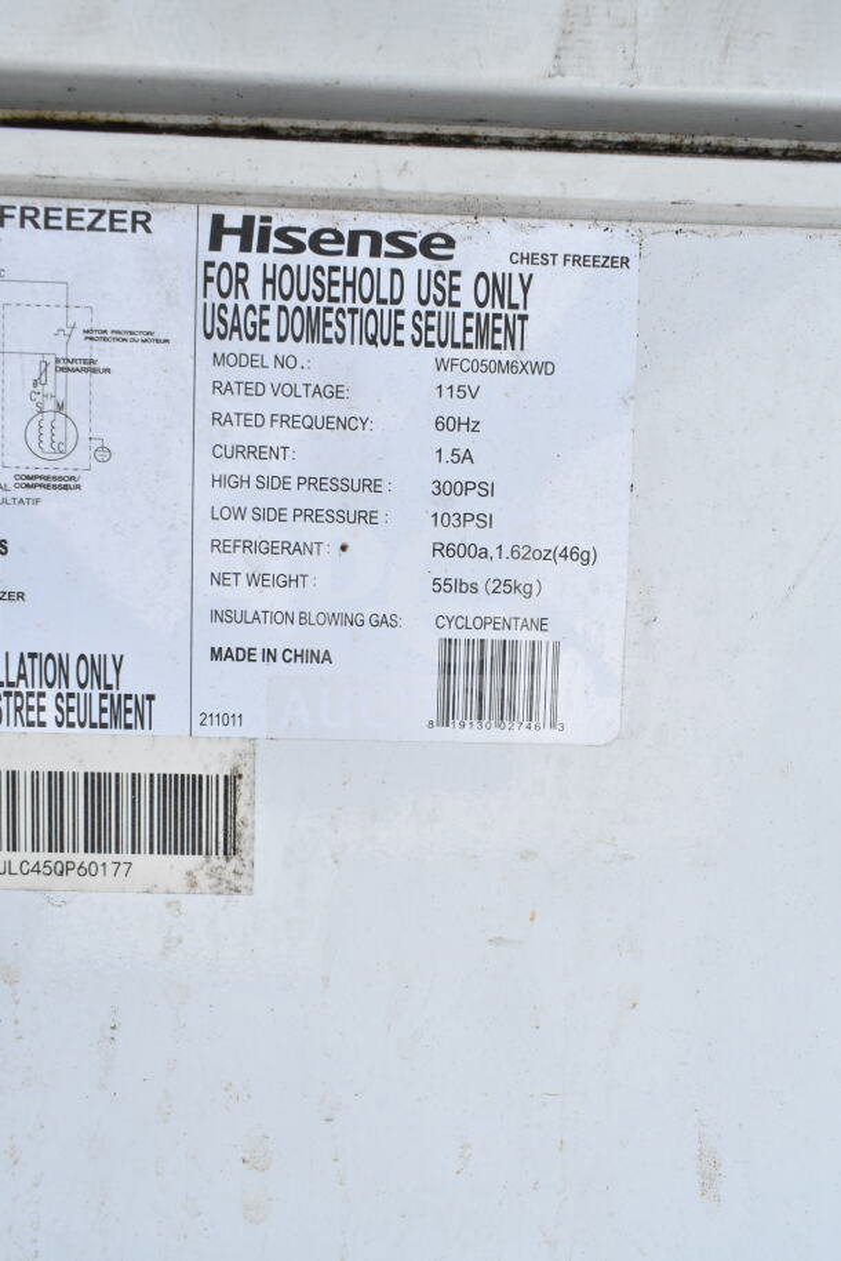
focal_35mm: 27
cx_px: 420
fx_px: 945
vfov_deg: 67.4
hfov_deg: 48.0
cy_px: 630
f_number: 13
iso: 1600
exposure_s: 1/640
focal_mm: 18
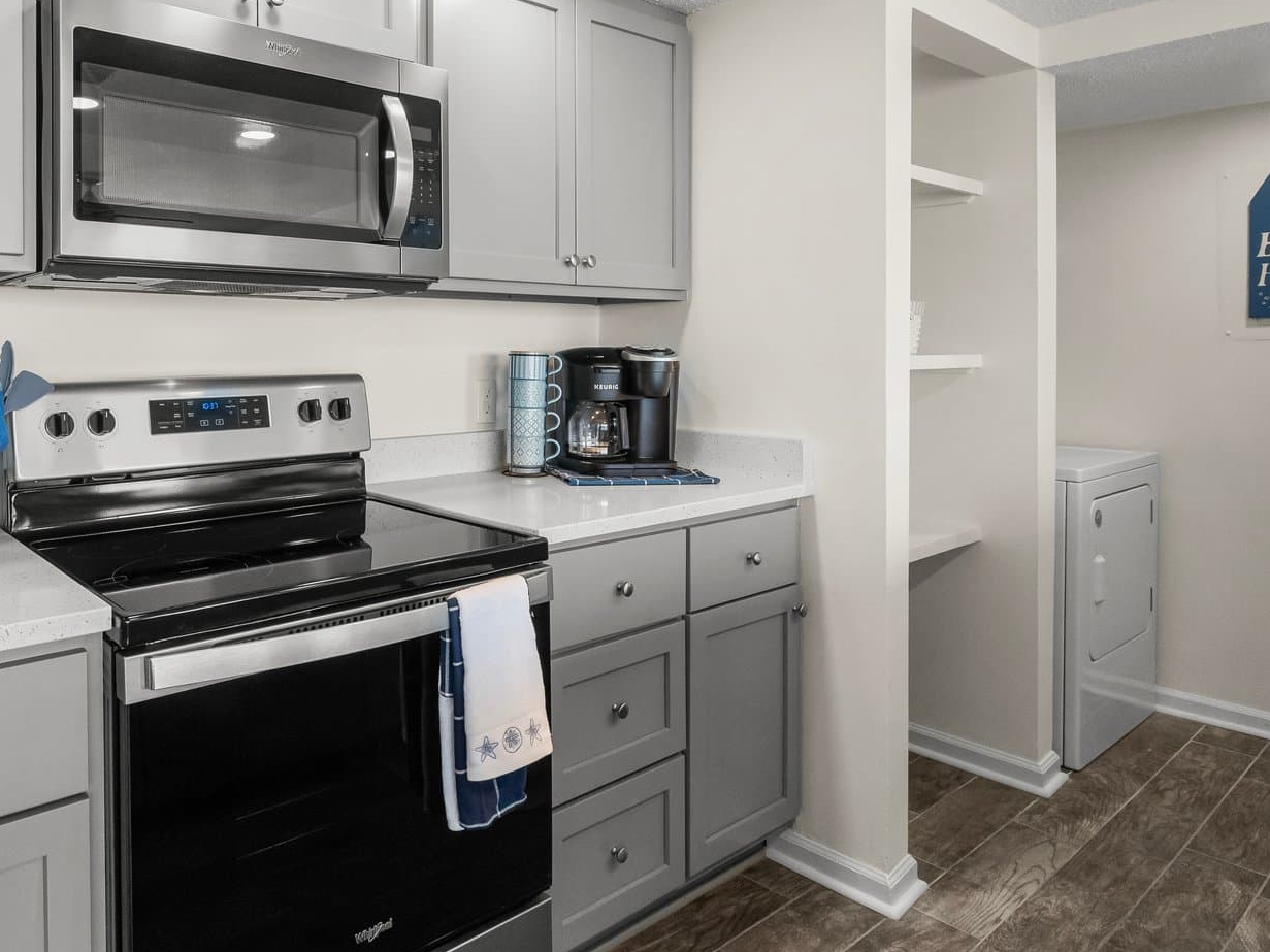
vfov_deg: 56.1
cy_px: 355
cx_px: 381
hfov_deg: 68.7
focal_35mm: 24
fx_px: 880
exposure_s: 1/10
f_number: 9
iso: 400
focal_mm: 10
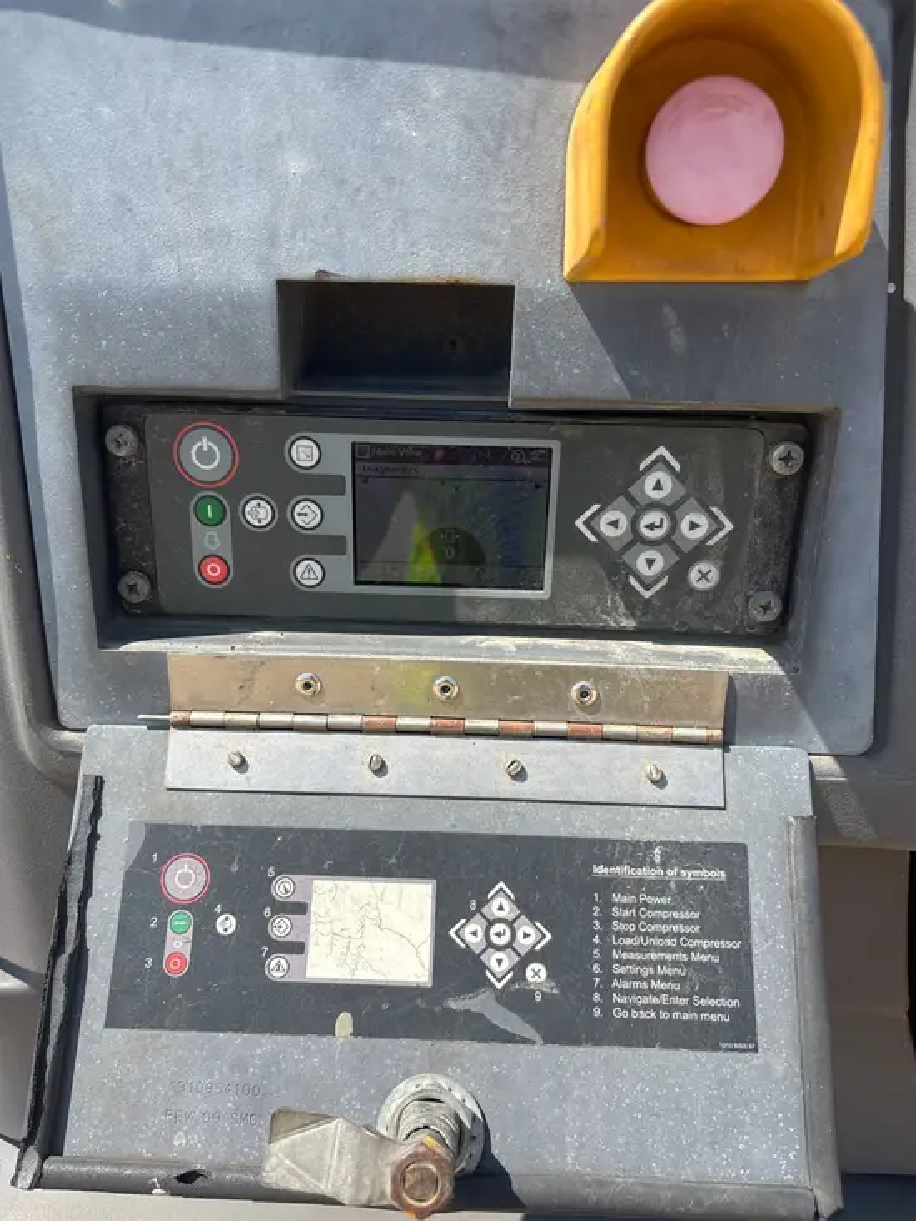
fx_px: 917
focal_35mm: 26
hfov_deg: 53.1
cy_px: 610
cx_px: 458
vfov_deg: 67.3
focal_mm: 5.96
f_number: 1.6
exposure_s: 1/2062
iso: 50
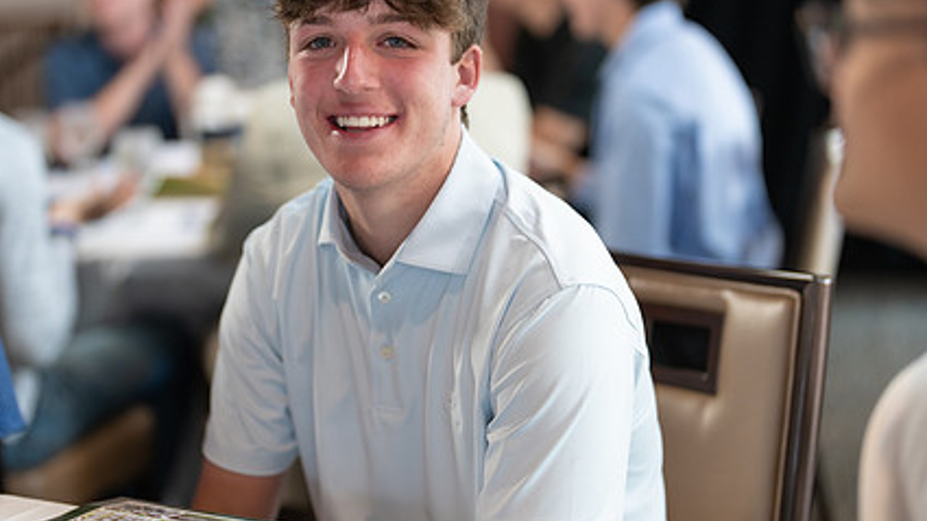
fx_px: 1770
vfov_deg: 16.8
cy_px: 269
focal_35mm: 72
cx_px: 410
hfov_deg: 29.3
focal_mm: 50
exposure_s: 1/320
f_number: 1.2
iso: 250
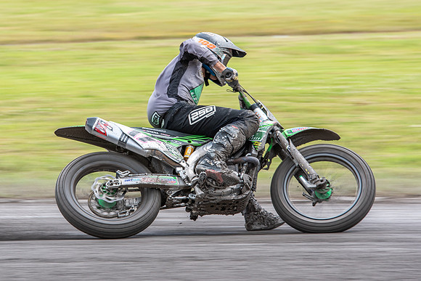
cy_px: 109
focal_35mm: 324
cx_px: 150
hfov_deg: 6.4
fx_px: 3792
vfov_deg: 4.2
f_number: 8
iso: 160
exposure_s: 1/250
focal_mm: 200
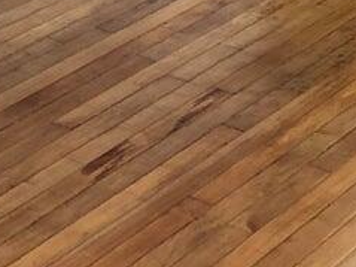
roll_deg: -0.6
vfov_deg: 8.5
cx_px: 20
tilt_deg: -8.7
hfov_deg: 12.2
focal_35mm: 160
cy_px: -374
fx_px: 1645
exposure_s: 1/20
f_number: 1.8
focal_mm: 4
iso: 40
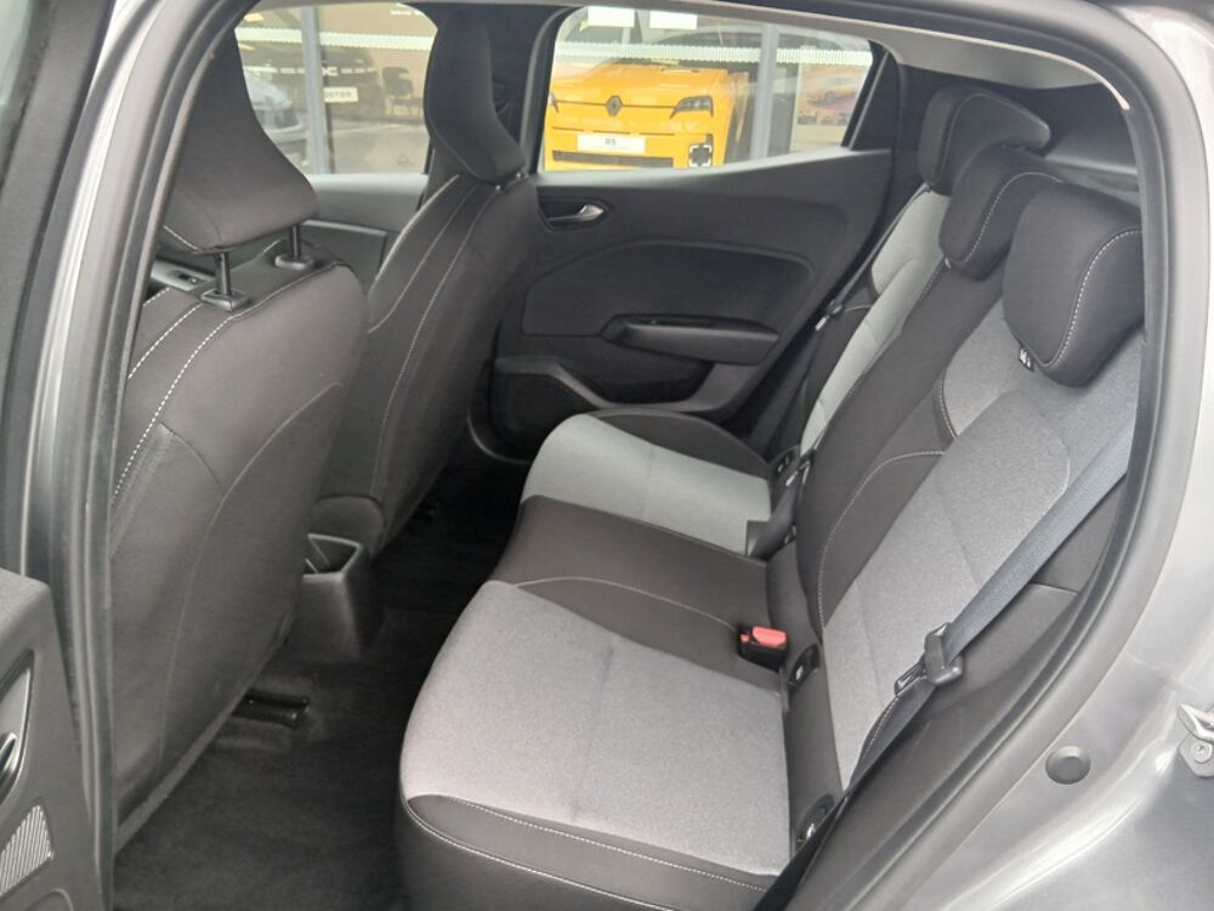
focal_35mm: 26
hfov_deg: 67.3
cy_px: 456
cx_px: 607
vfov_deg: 53.1
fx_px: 912
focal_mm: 3.98
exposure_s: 1/50
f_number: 1.8
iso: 100
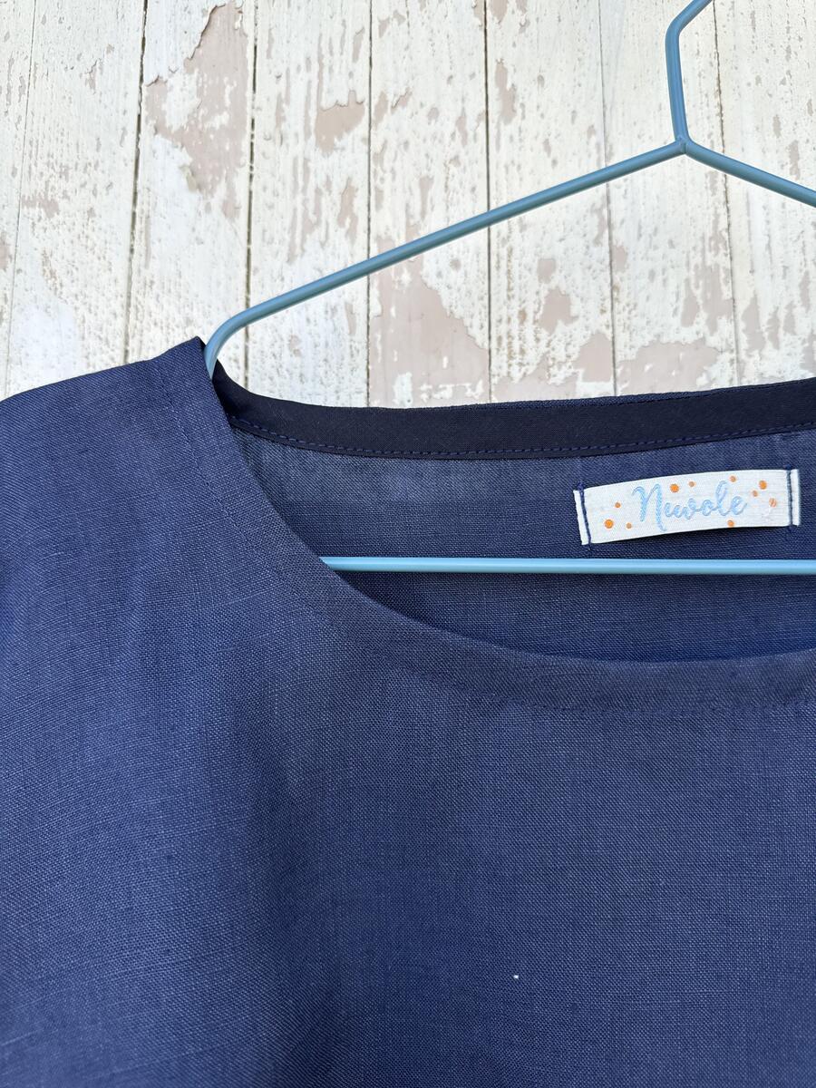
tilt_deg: -1.5
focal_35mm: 24
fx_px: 754
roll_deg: +0.1
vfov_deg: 71.6
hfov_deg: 56.8
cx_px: 408
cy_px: 544
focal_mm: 6.76
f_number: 1.78
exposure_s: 1/504
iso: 80
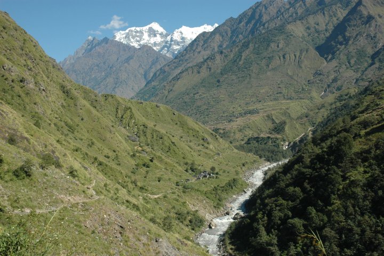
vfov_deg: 33.0
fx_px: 432
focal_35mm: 40
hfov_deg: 47.9
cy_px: 128
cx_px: 192
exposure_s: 1/400
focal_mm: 27
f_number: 10
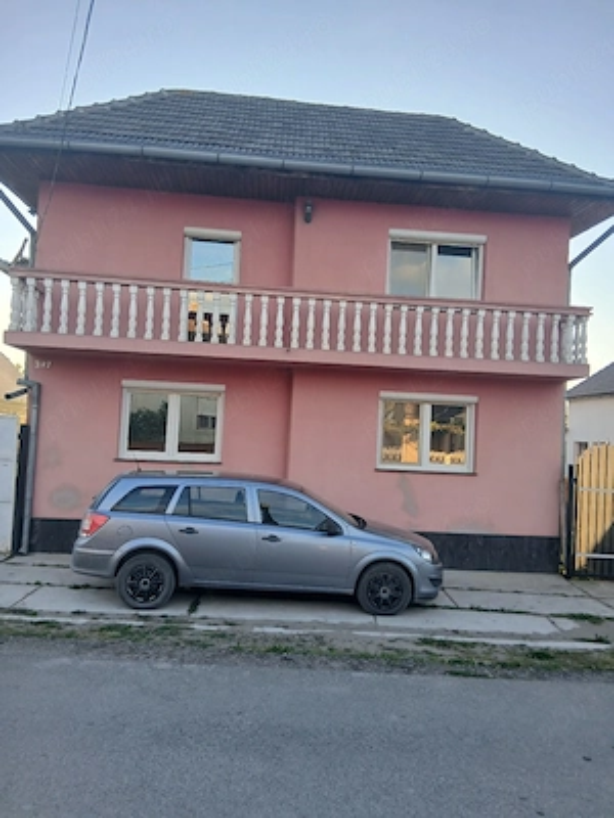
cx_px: 307
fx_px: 615
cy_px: 409
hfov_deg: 53.1
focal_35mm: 26
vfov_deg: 67.3
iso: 32
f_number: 1.8
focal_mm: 3.98
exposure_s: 1/101
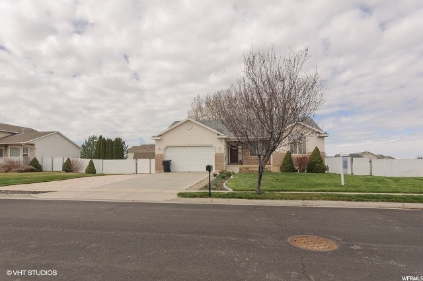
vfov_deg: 67.2
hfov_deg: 90.1
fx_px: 211
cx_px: 212
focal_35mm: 18
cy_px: 140
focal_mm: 12
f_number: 9
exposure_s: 1/320
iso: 200
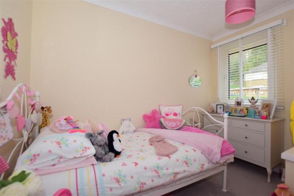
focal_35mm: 16
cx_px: 147
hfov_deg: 95.0
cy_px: 98
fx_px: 135
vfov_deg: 72.0
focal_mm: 11
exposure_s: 1/80
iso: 400
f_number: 5.6
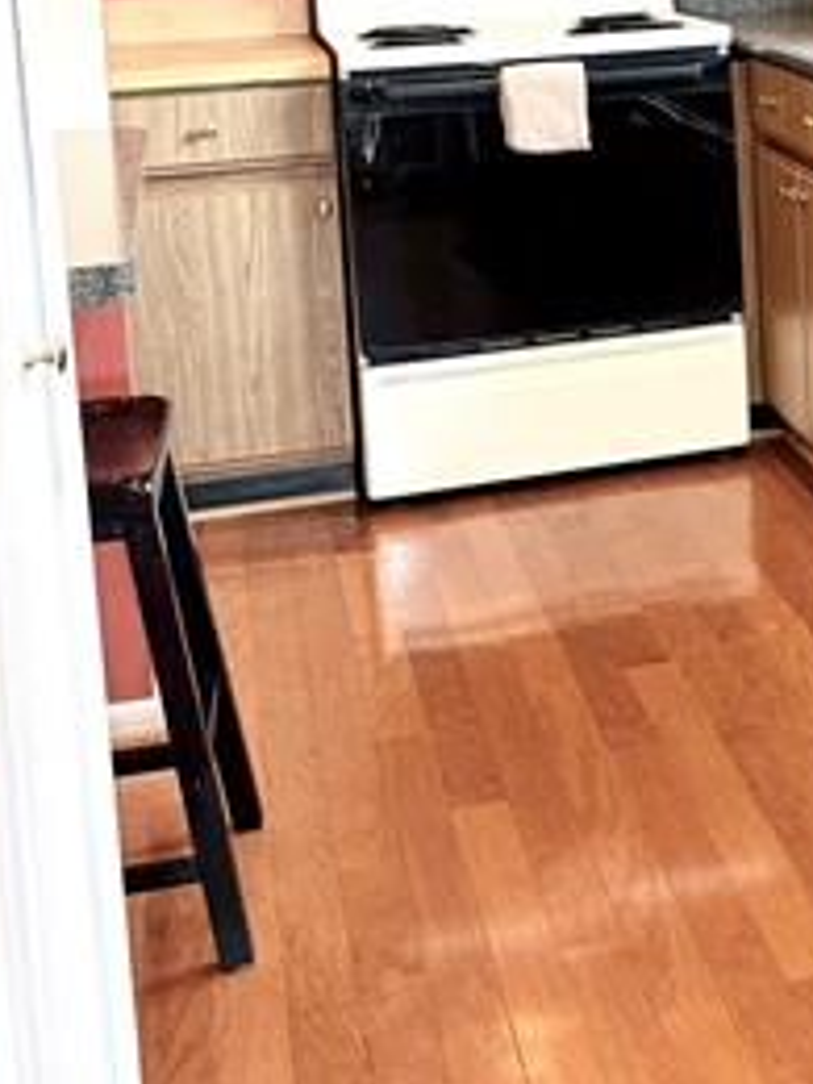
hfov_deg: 18.8
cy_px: 96
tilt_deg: -8.2
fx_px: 2223
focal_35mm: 71
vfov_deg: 26.4
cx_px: 1142
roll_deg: +0.7
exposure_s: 1/60
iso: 250
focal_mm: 6.76
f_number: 1.78
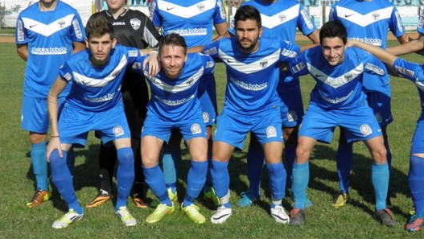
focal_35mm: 75
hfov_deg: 28.2
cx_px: 251
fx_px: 844
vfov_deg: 16.1
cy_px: 79
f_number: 5.8
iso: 50
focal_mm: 10
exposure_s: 1/400
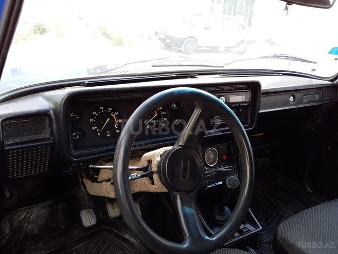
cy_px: 127
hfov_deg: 58.4
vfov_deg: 45.4
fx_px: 303
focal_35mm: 31
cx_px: 169
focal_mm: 3.3
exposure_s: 1/100
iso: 64
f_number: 2.2
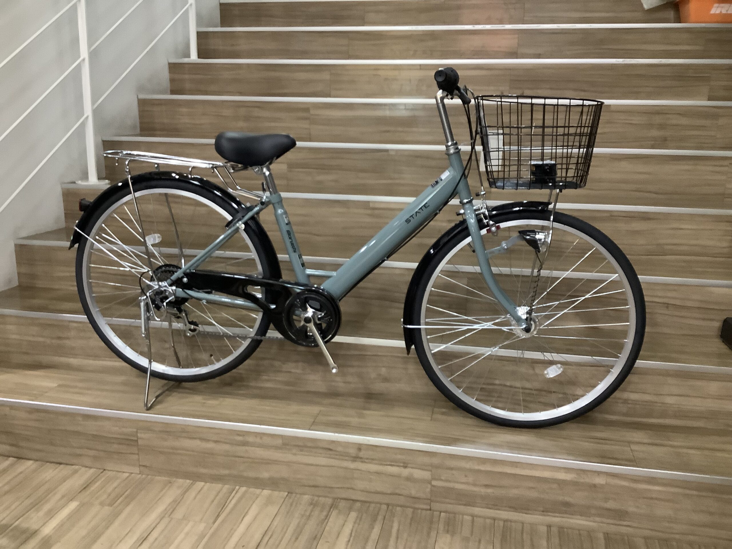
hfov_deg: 58.4
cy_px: 274
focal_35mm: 31
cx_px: 366
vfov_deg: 45.4
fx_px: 656
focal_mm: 3.3
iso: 320
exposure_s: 1/30
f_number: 2.4
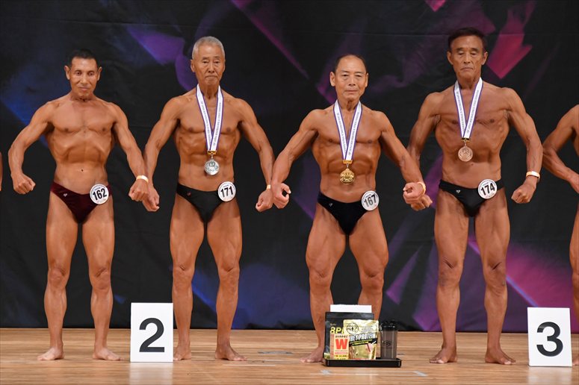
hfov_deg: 7.2
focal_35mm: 285
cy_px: 192
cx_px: 290
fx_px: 4582
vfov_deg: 4.8
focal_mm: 190
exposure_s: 1/400
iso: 4000
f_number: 5.6
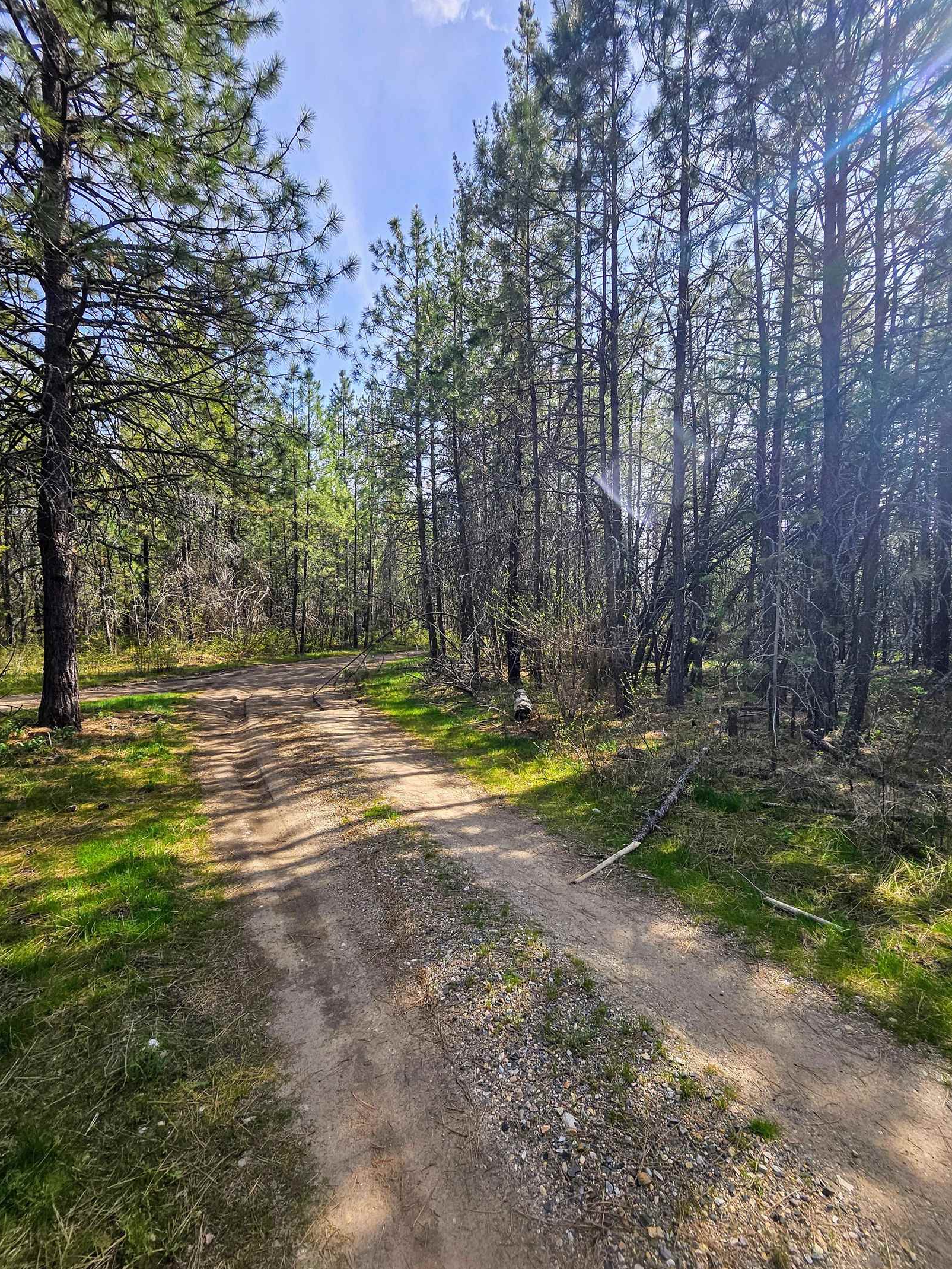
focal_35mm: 14
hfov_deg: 85.6
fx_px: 513
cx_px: 510
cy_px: 645
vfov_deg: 102.0
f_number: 2.2
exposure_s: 1/503
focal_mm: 1.74
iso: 32
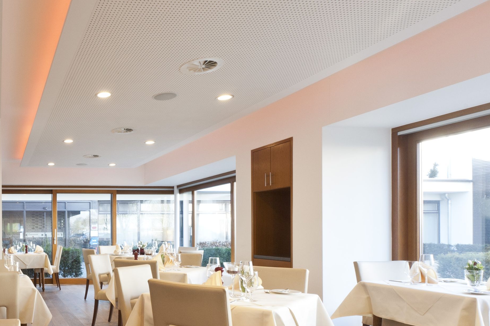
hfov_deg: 53.8
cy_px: 227
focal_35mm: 29
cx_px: 31
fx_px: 395
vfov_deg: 44.0
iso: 640
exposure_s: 1/10
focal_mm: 14
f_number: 11
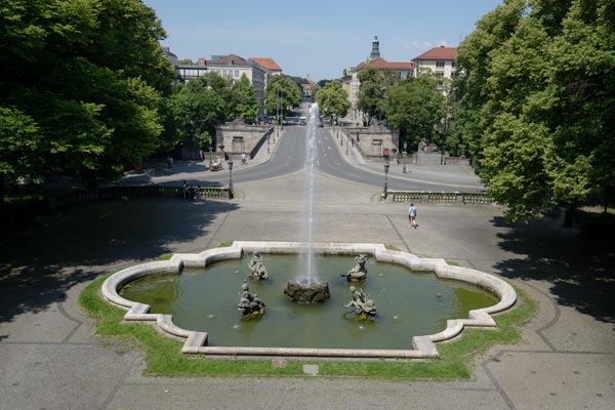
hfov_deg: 55.8
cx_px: 308
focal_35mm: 34
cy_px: 205
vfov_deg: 38.9
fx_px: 581
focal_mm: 34
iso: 320
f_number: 7.1
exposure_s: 1/2500
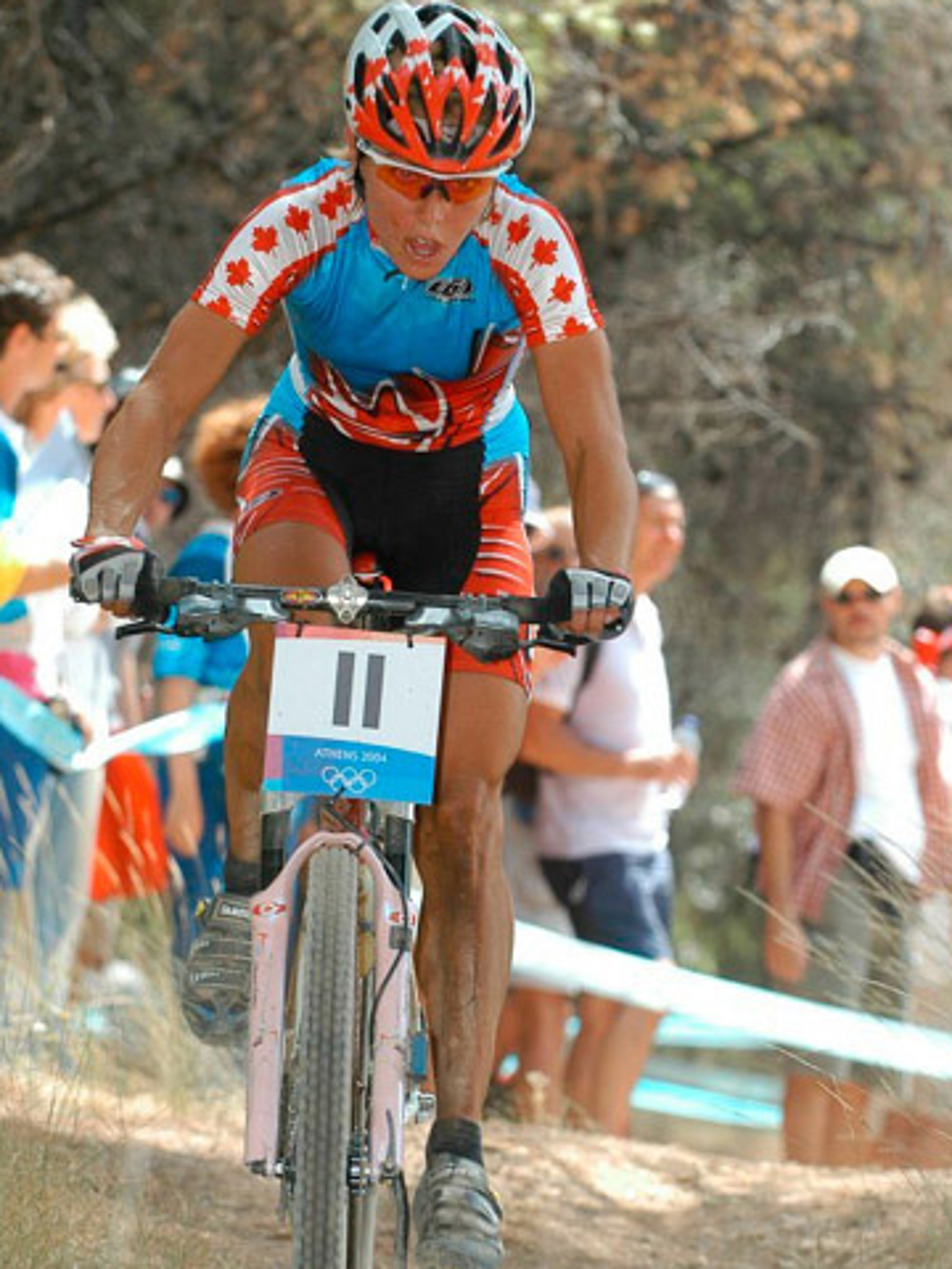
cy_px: 653
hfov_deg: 6.4
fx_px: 8581
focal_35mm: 234
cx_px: 459
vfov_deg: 8.5
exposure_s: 1/180
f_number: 4
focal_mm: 130
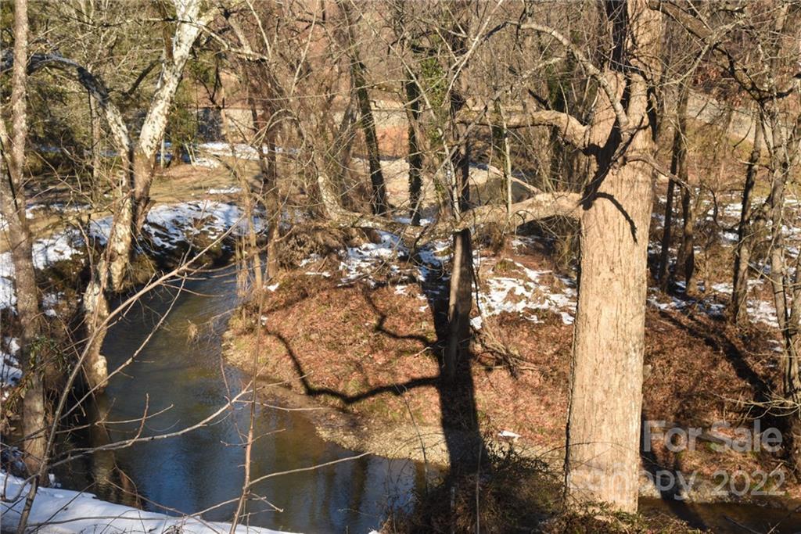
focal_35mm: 55
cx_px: 400
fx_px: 1224
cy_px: 267
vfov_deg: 24.6
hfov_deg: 36.2
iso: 200
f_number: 8
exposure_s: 1/250
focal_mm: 55
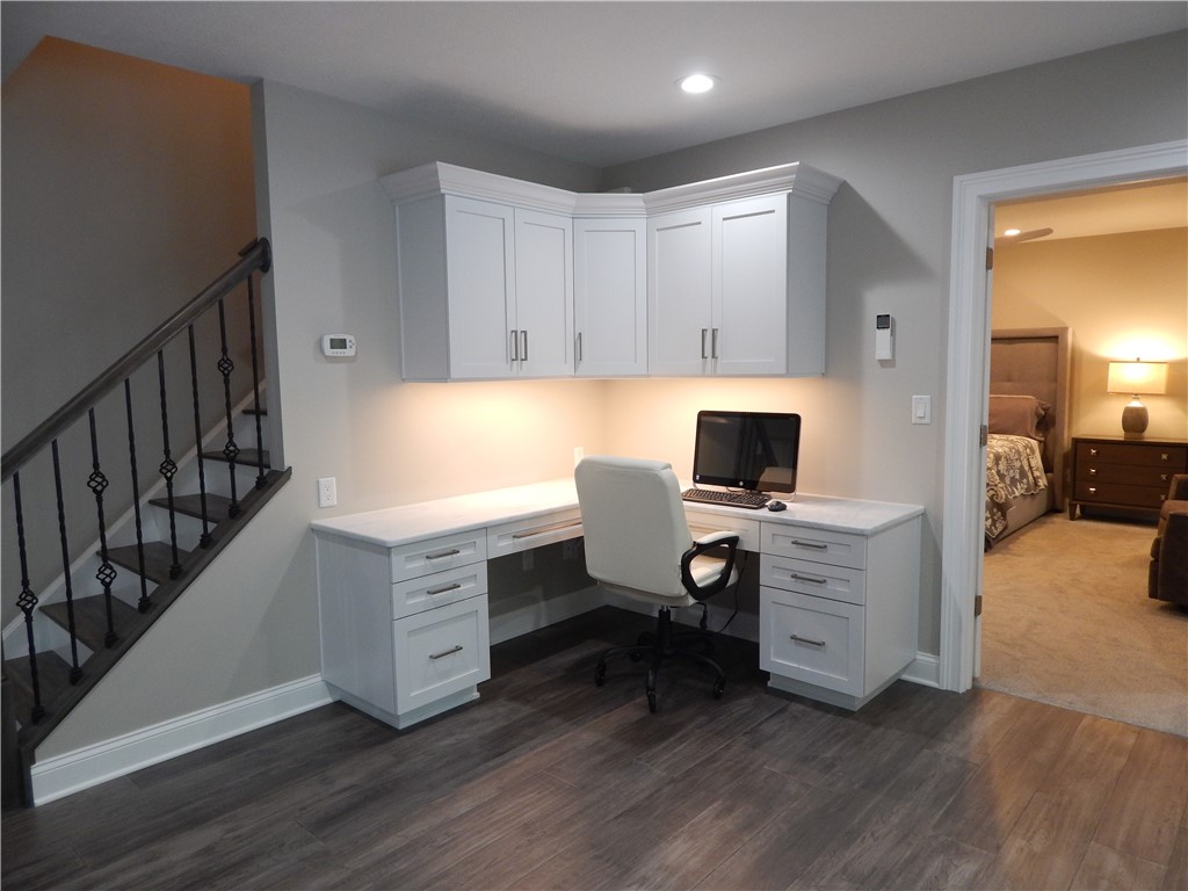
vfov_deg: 58.9
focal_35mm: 23
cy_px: 446
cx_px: 594
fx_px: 789
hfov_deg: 73.9
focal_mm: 4
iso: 220
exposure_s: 1/30
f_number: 3
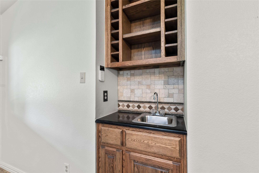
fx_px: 108
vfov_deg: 77.3
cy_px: 86
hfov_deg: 100.4
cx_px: 130
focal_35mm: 15
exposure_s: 1/2
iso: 100
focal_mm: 10
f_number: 9
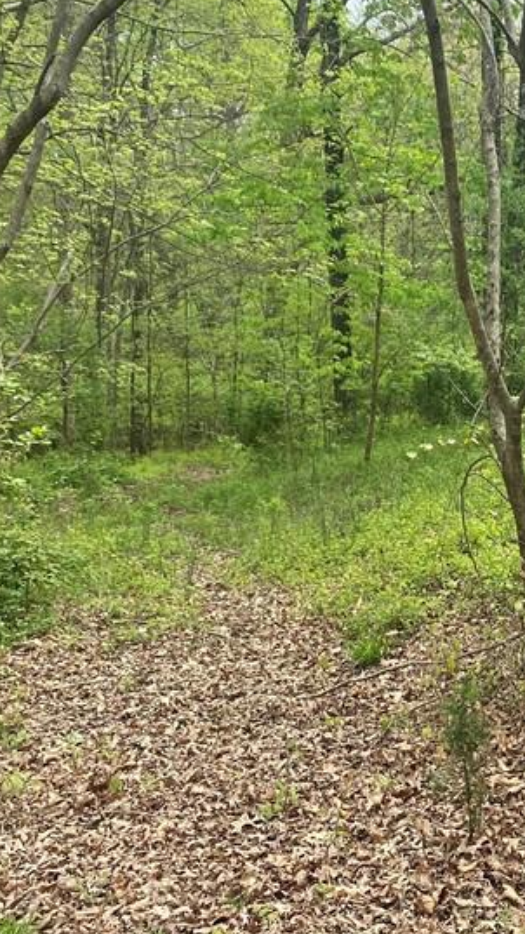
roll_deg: -1.7
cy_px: 417
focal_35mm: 54
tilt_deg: -8.3
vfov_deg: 38.5
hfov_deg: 20.9
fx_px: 1337
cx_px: 603
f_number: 1.8
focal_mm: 4.25
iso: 32
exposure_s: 1/788
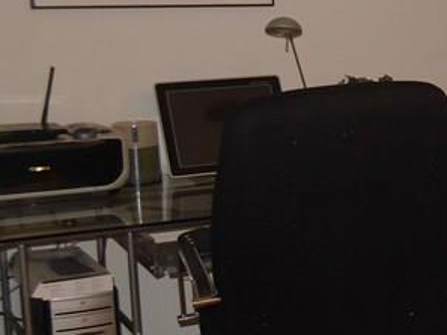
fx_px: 1602
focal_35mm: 124
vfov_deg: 12.0
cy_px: 146
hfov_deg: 14.8
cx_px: 657
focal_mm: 18
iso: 800
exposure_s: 1/60
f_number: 4
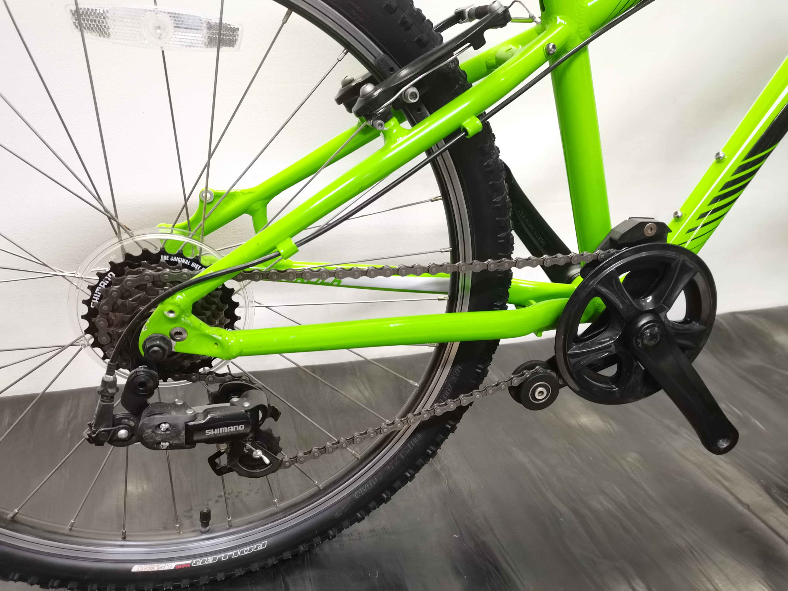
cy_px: 296
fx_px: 592
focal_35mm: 26
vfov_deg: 53.1
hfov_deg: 67.3
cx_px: 394
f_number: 1.8
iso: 1000
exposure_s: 1/20
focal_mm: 5.58
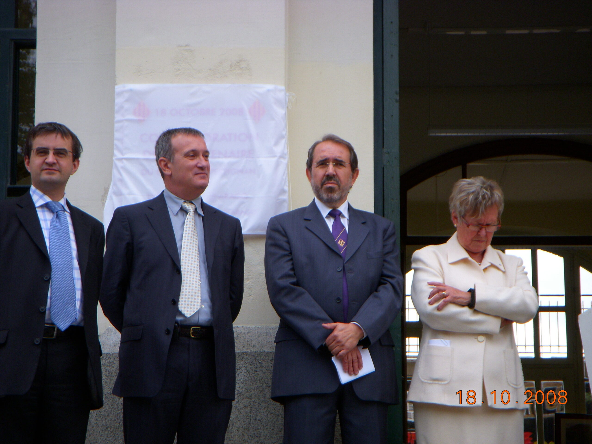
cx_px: 296
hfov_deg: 17.3
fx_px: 1950
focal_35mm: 114
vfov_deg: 13.0
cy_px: 222
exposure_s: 1/200
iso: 100
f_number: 4.2
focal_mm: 18.9
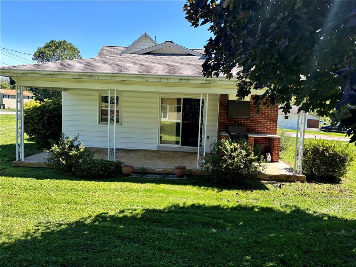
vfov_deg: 53.1
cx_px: 178
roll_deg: -1.4
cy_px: 134
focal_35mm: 26
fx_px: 267
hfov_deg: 67.3
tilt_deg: -5.1
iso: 50
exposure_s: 1/693
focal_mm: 5.96
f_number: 1.6
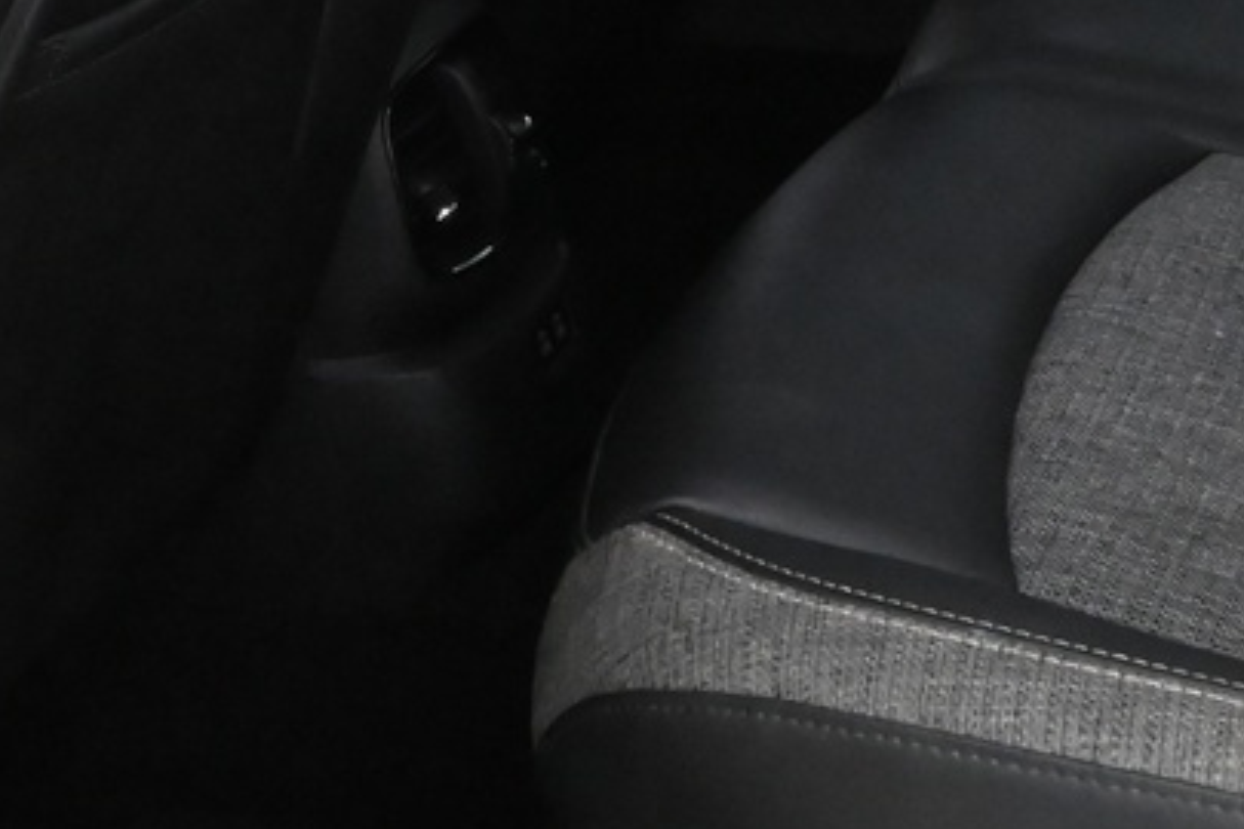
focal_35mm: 96
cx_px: 1425
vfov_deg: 13.8
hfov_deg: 20.1
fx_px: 3317
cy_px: -221
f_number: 5
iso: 6400
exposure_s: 1/30
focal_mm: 16
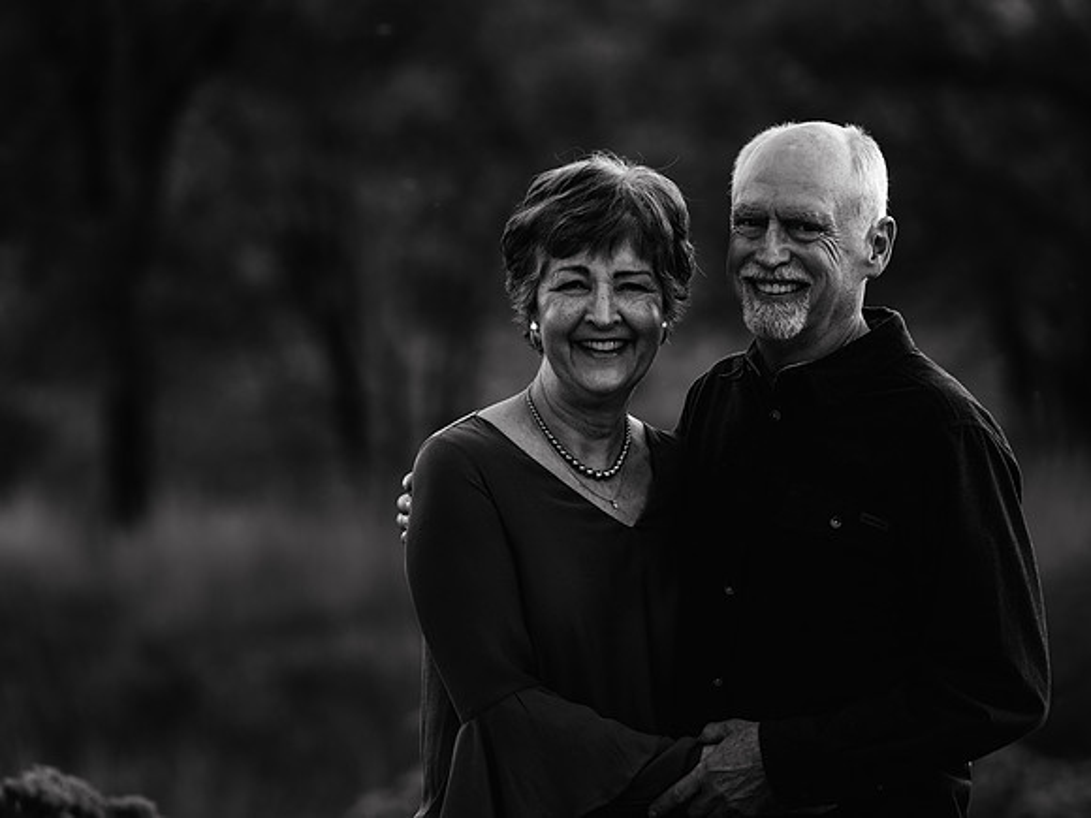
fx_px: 6822
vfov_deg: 6.9
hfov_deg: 9.1
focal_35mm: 216
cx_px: 546
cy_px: 409
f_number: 4
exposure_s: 1/160
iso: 160
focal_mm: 200
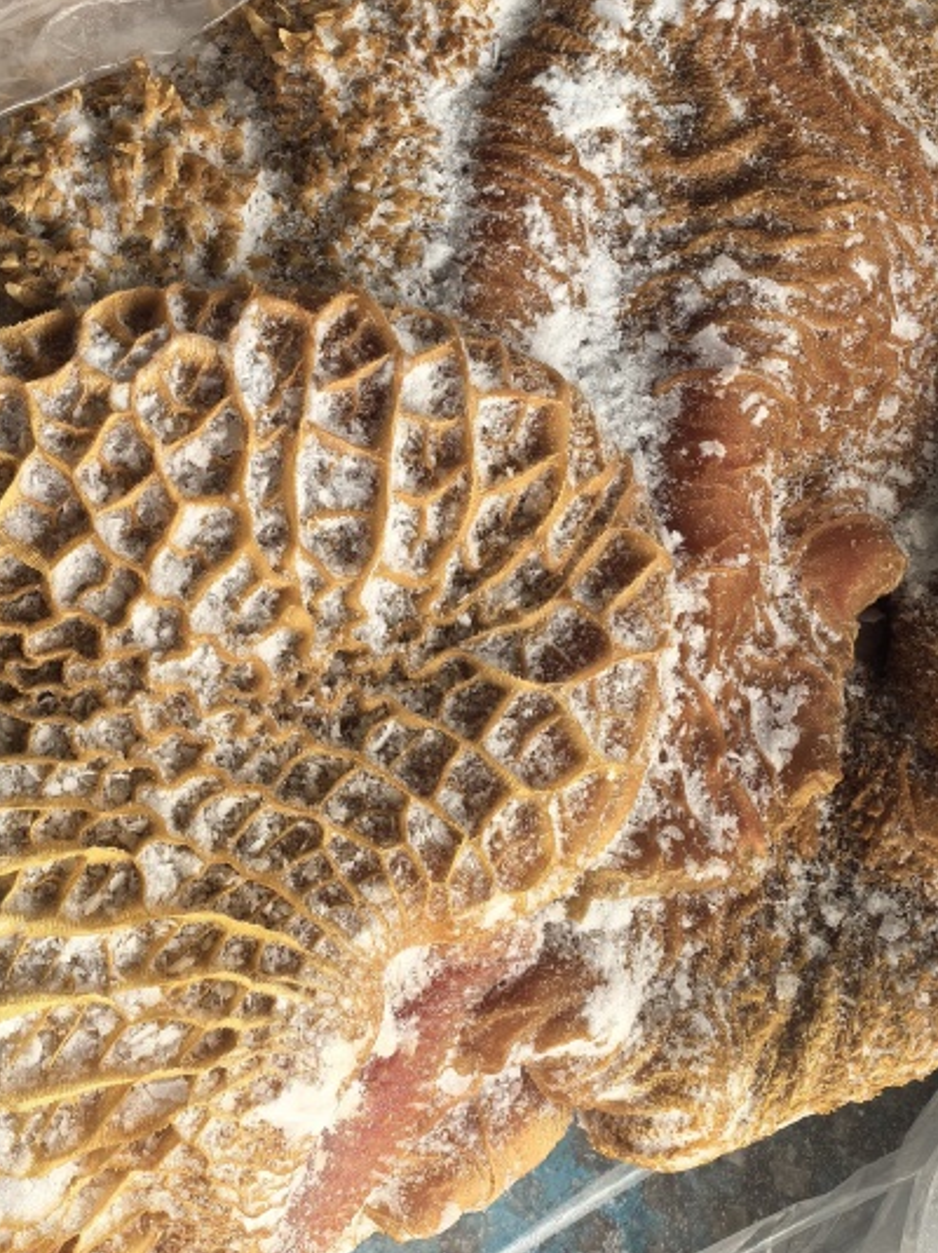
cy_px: 107
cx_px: 239
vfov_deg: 33.5
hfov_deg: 26.7
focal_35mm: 54
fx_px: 1953
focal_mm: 6.98
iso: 250
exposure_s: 1/100
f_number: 4
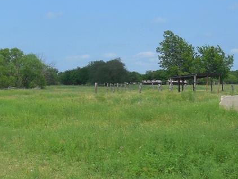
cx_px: 36
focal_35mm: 61
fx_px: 419
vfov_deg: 24.0
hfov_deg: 30.6
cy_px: 101
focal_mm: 4.5
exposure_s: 1/500
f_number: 6.2
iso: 125
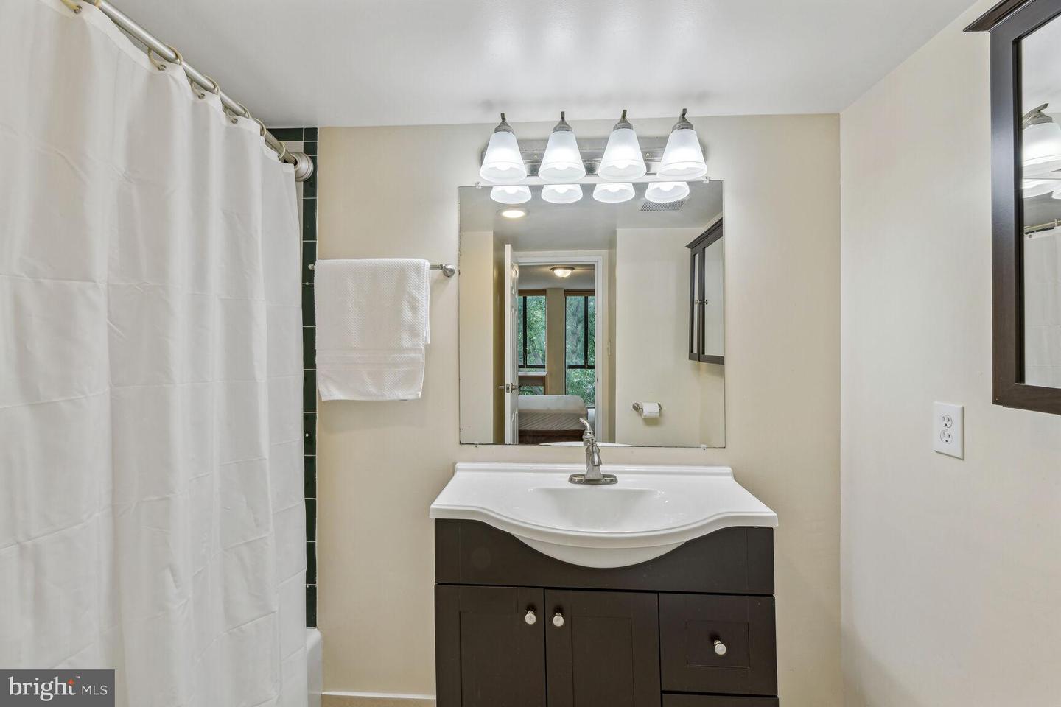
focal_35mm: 14
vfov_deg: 81.2
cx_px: 530
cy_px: 354
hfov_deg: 104.3
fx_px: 413
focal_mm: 14
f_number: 13
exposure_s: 1/25
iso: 200
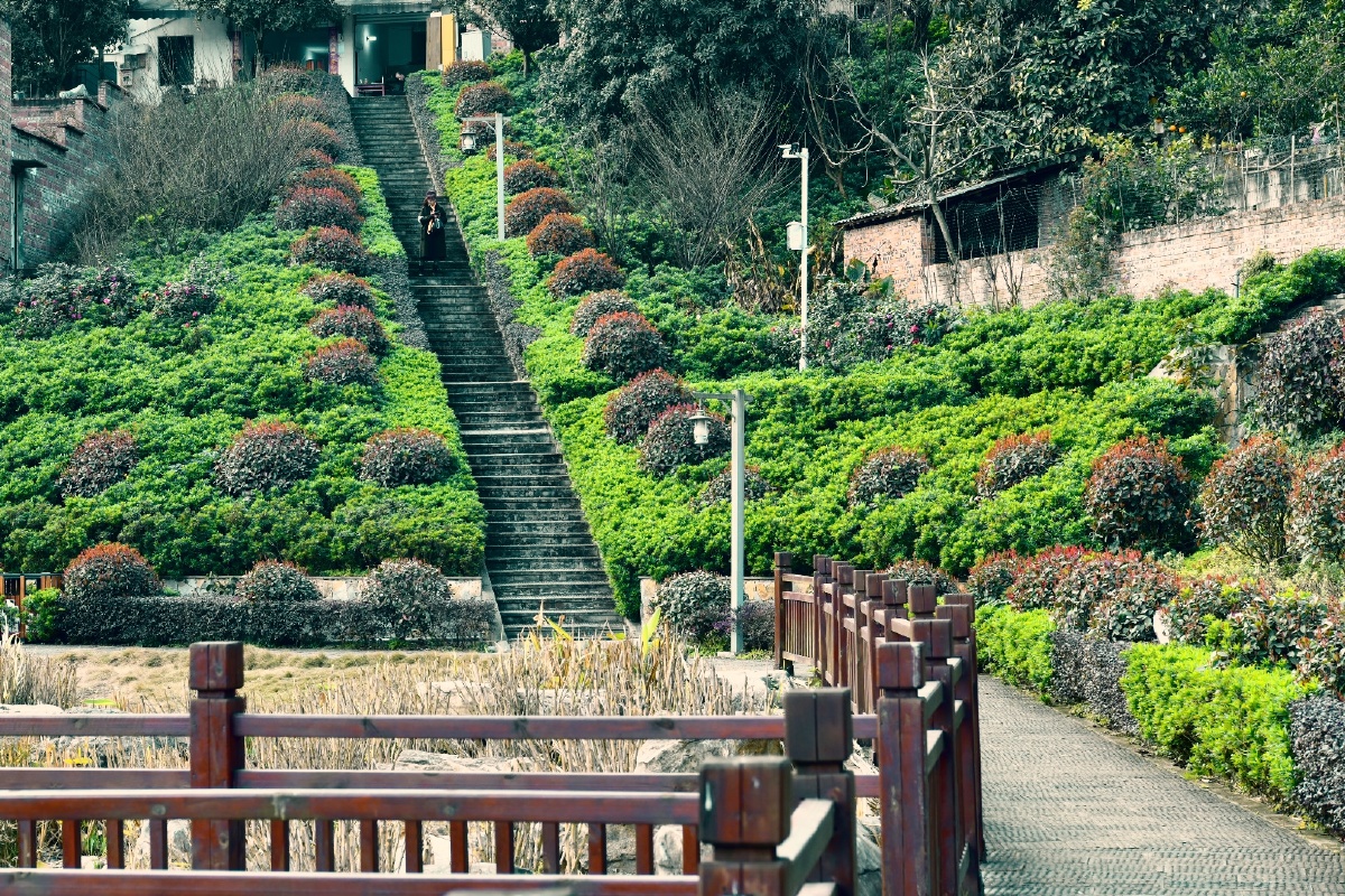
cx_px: 672
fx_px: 2615
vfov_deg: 19.5
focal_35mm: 70
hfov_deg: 28.8
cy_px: 448
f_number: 8
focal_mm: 70
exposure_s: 1/125
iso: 500
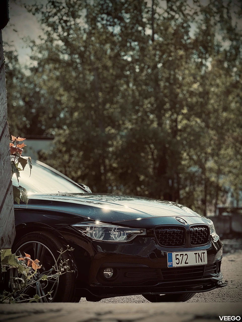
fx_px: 1119
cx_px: 121
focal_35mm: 120
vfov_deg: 16.4
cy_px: 161
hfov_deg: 12.3
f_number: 2.8
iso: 64
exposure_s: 1/990
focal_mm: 15.66
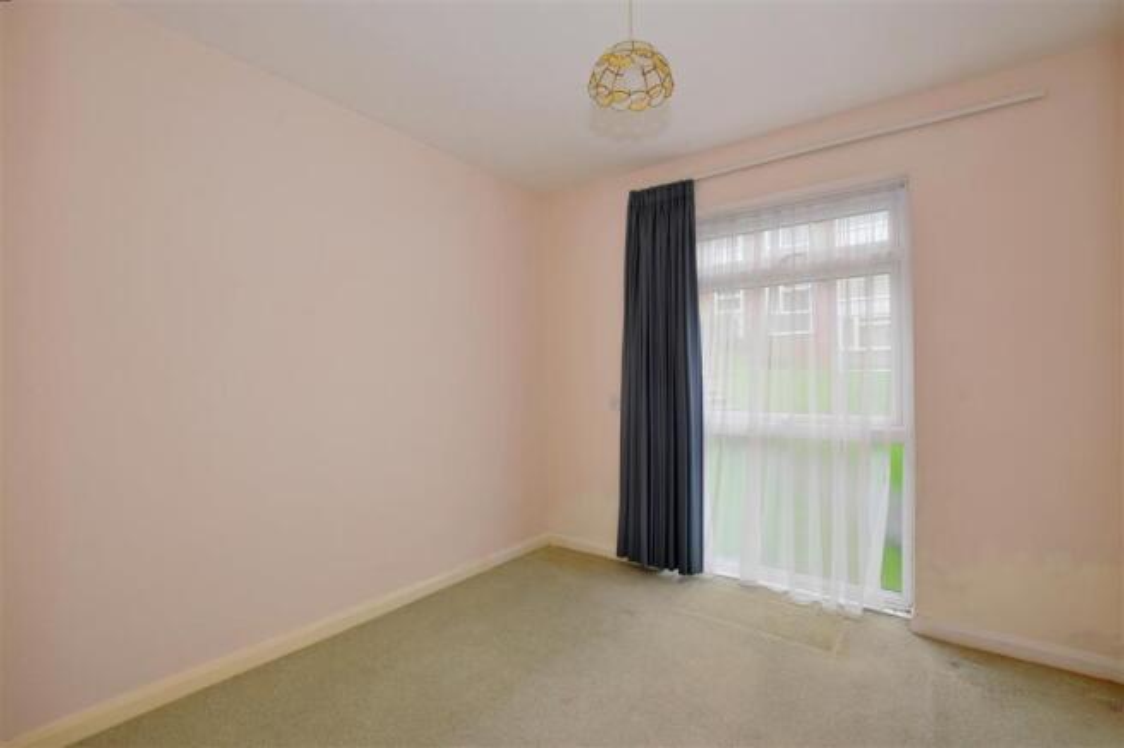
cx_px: 562
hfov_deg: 100.4
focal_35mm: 15
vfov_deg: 77.3
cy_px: 374
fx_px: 468
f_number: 11
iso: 400
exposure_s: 1.3
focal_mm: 10
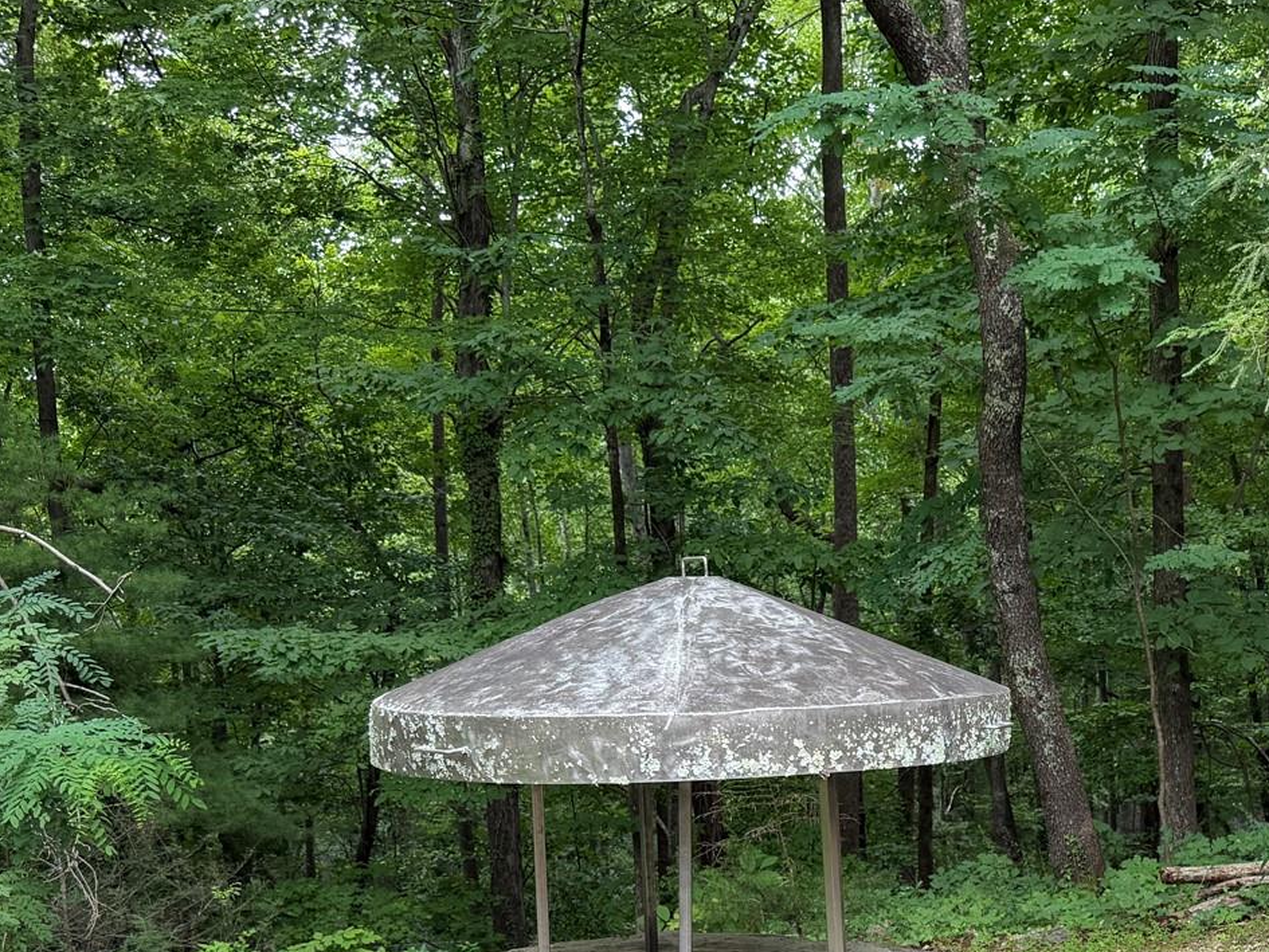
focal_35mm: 52
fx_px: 1907
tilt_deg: -9.4
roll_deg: +0.3
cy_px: 963
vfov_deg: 26.5
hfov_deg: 36.0
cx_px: 943
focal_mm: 6.76
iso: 64
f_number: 1.78
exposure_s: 1/262
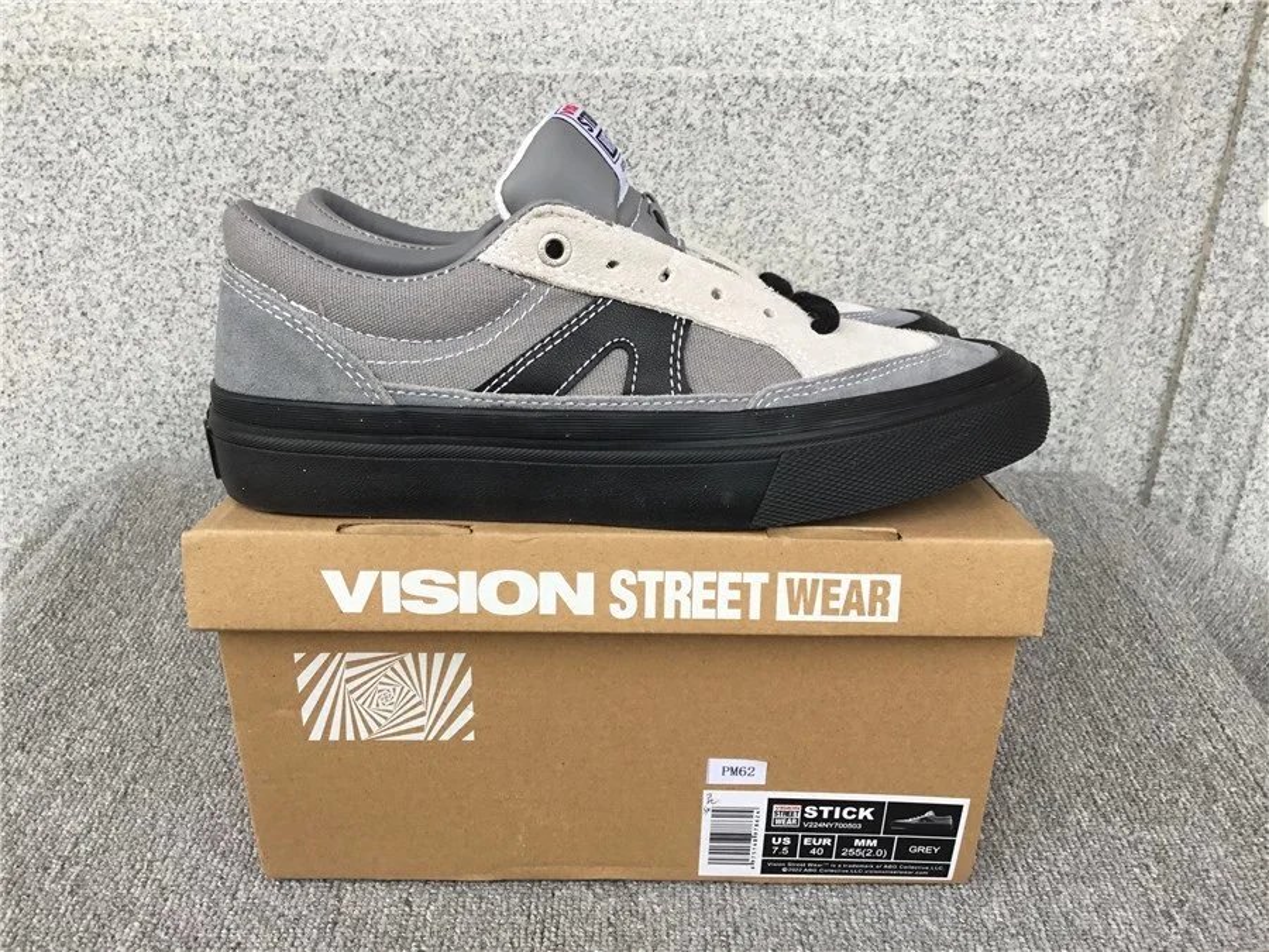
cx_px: 634
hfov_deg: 58.4
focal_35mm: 31
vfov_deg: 45.4
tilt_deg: -27.3
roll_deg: -0.5
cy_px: 476
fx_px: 1136
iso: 25
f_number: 2.4
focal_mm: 3.3
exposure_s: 1/50
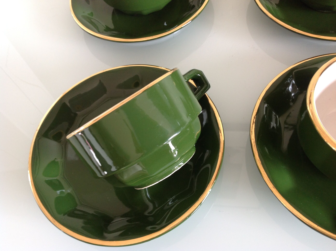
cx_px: 168
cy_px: 126
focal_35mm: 35
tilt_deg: -60.3
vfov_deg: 40.6
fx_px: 339
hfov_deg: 52.7
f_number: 2.4
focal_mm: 4.28
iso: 100
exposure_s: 1/15
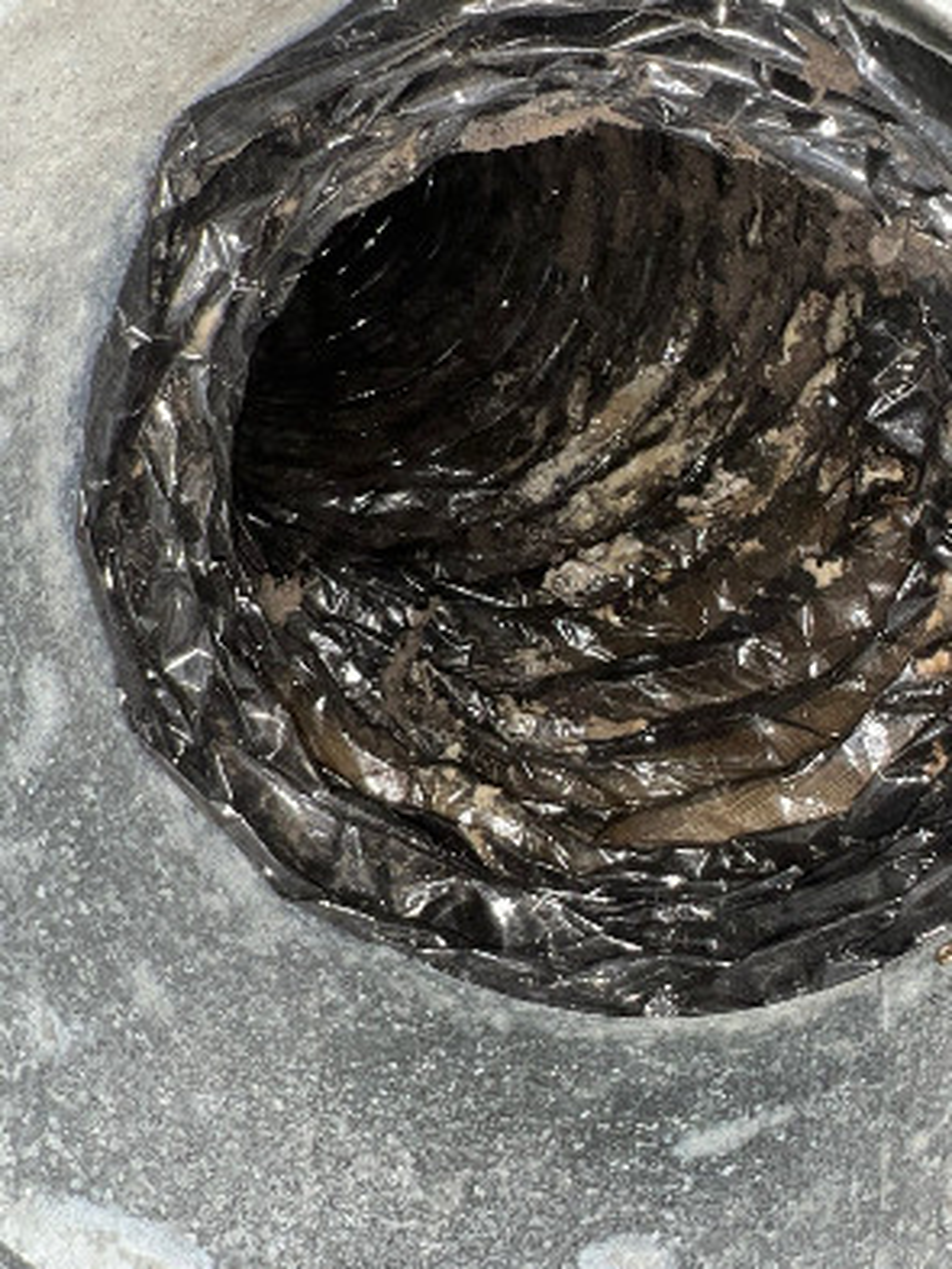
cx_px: 476
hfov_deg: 48.3
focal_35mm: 29
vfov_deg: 61.6
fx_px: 1063
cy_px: 634
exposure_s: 1/123
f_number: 2.2
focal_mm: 4.2
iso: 32
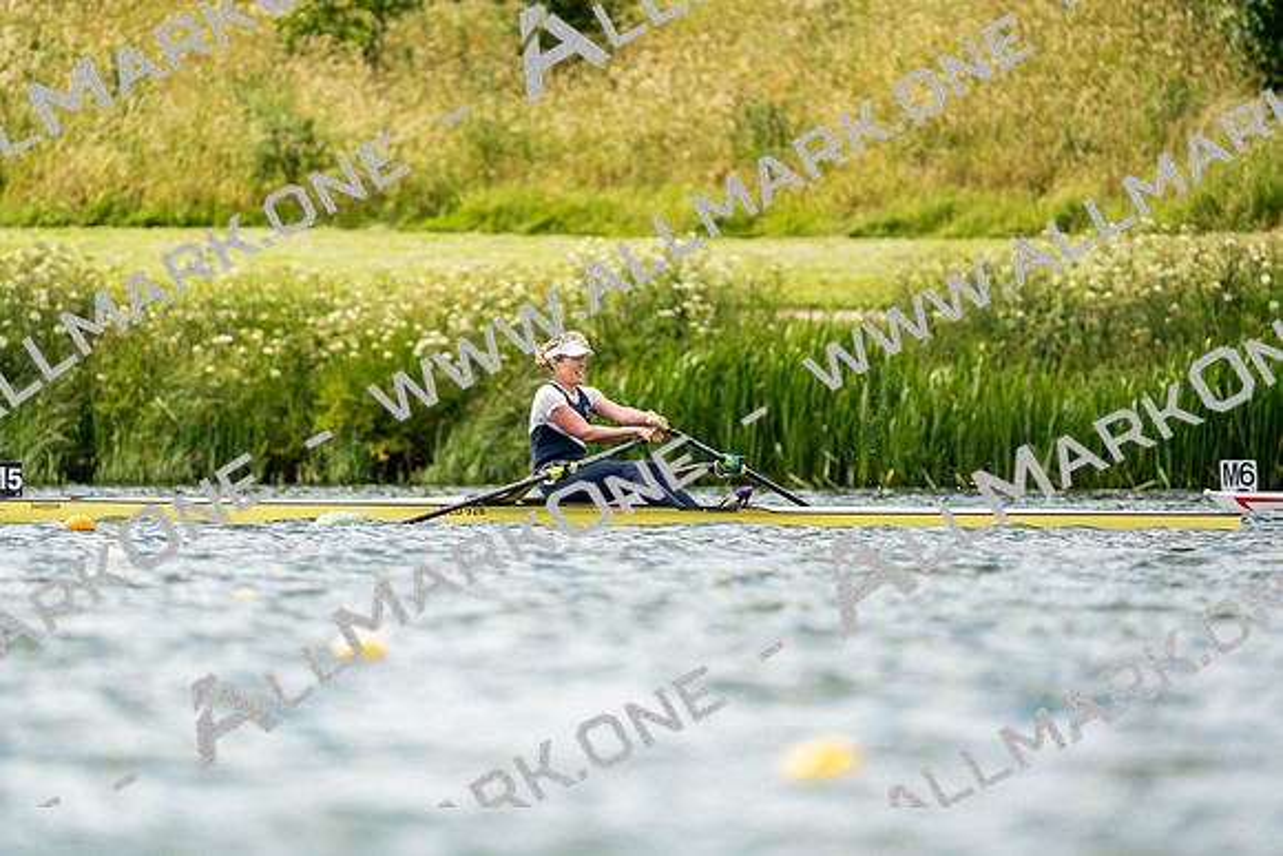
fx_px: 21387
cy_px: 428
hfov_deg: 3.4
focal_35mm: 600
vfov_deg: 2.3
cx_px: 642
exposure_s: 1/2000
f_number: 6.3
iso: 400
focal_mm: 600
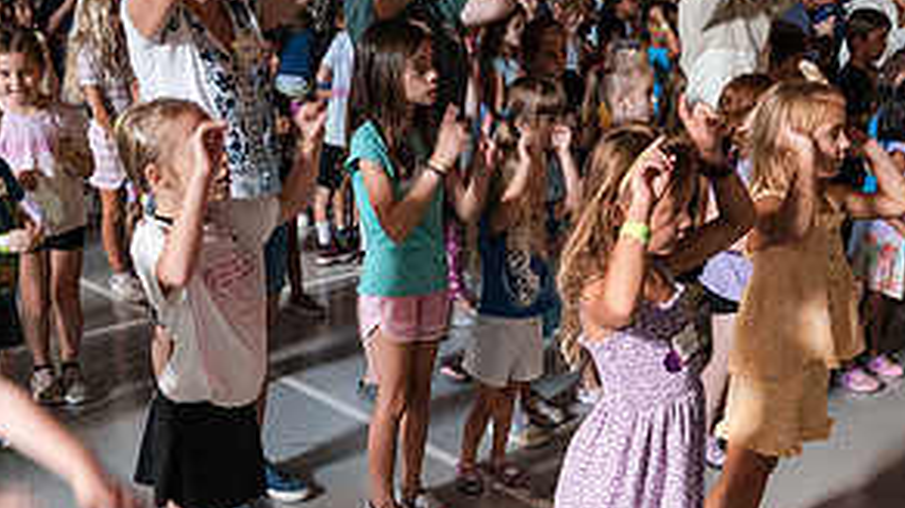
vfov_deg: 27.3
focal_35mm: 43
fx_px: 1031
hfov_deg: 47.4
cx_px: 430
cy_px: 374
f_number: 4
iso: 7200
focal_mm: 18.5
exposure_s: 1/60
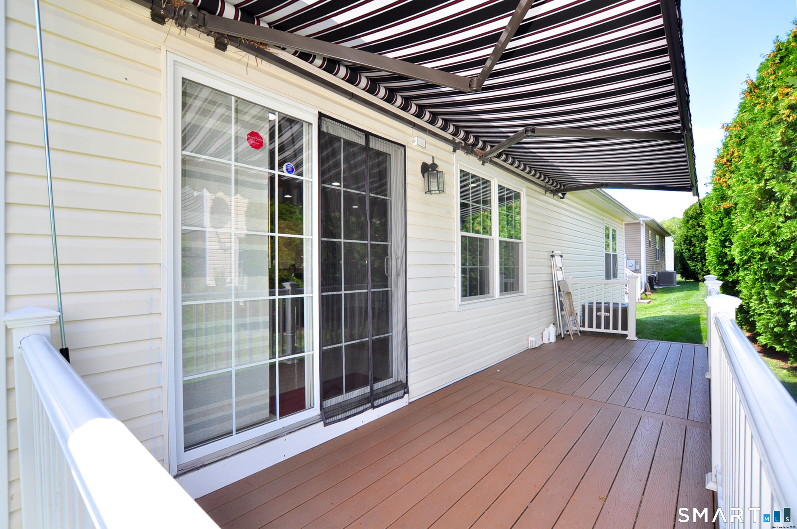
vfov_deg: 77.2
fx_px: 332
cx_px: 398
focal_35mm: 15
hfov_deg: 100.5
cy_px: 264
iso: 200
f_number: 6.3
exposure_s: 1/125
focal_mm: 10
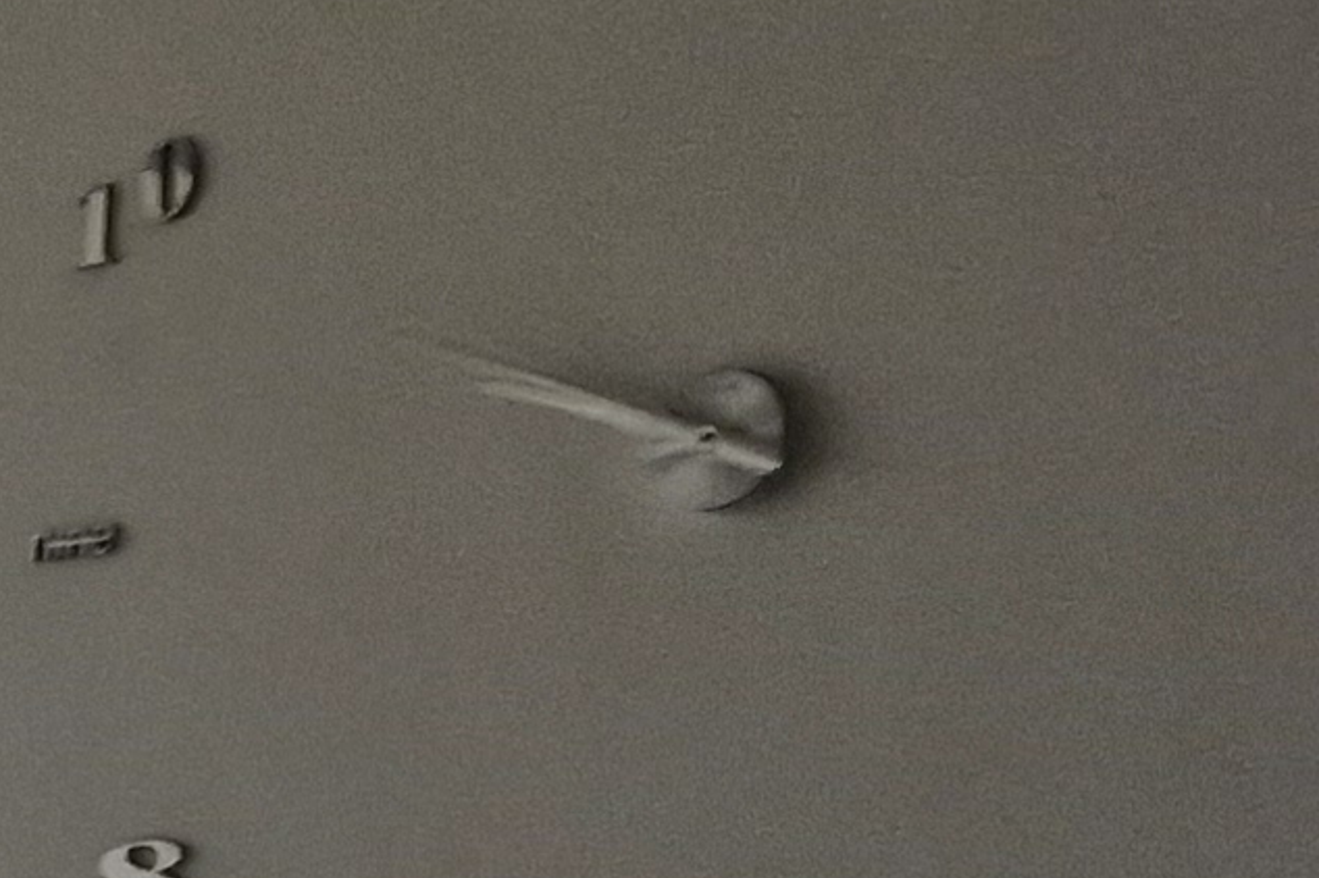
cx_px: -2141
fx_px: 5529
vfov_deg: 8.8
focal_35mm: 151
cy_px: 1334
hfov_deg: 10.9
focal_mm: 5.54
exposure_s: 1/172
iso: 50
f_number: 1.8
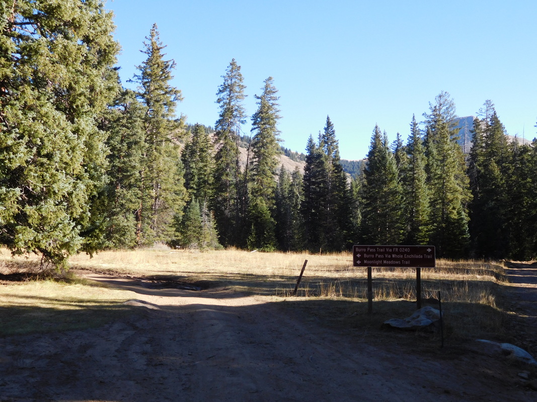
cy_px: 201
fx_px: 543
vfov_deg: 40.7
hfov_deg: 52.6
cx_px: 268
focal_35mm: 35
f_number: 3.8
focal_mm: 6.2
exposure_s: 1/320
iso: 125
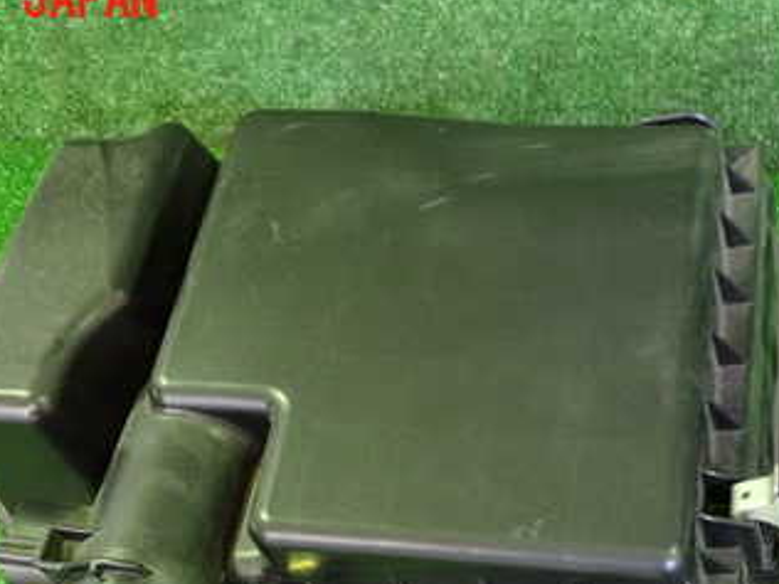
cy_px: 525
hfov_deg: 33.7
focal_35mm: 57
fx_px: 1283
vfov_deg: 24.9
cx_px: 449
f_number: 2.3
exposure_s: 1/20
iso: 800
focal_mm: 5.4
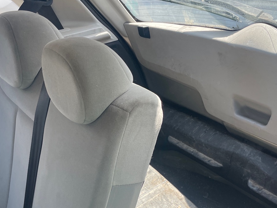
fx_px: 344
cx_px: 136
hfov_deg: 43.8
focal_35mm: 43
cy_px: 168
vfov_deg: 32.6
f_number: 1.6
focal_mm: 4.2
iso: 32
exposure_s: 1/515
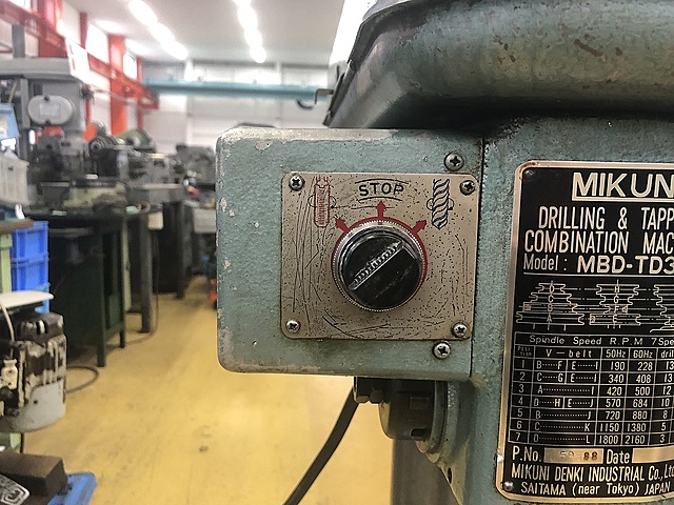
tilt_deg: -9.5
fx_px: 545
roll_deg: -0.9
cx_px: 337
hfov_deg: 63.4
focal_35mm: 28
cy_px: 252
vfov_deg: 49.7
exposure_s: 1/15
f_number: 1.8
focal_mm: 3.99
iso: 64
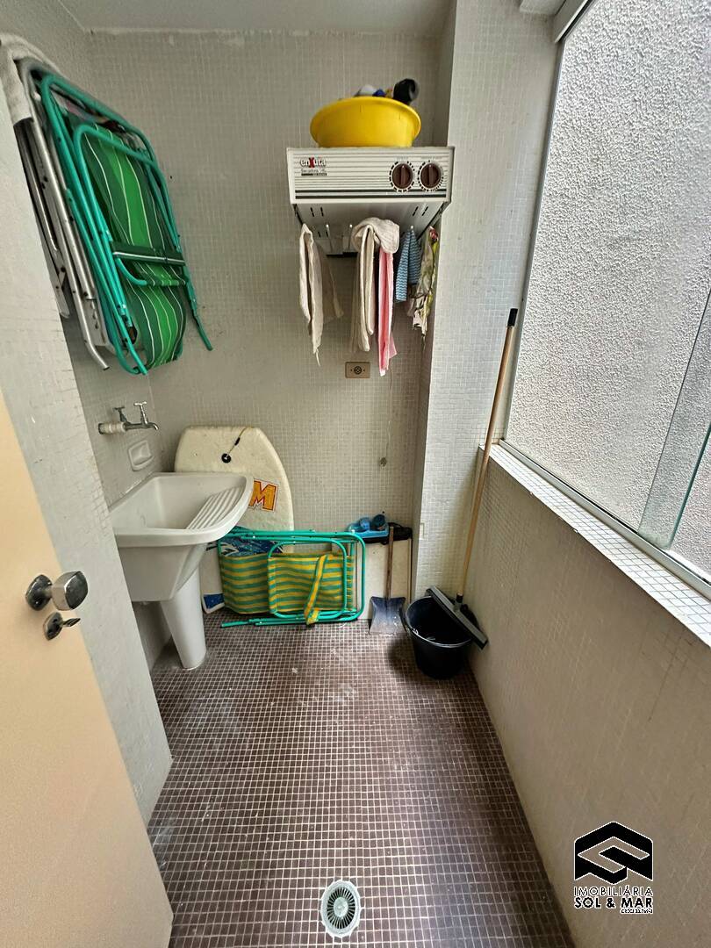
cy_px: 474
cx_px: 356
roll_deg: -0.2
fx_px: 383
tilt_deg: -20.2
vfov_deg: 102.1
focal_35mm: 14
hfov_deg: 85.7
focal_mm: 2.22
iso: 640
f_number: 2.2
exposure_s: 1/60
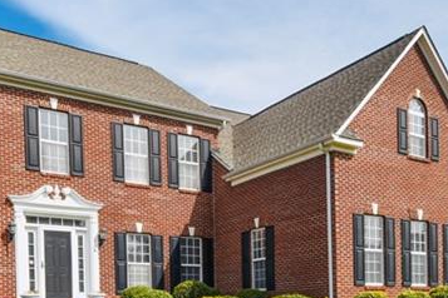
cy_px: 322
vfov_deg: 28.5
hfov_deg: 45.4
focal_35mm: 43
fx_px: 535
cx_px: 248
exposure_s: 1/200
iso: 100
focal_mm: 10
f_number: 9
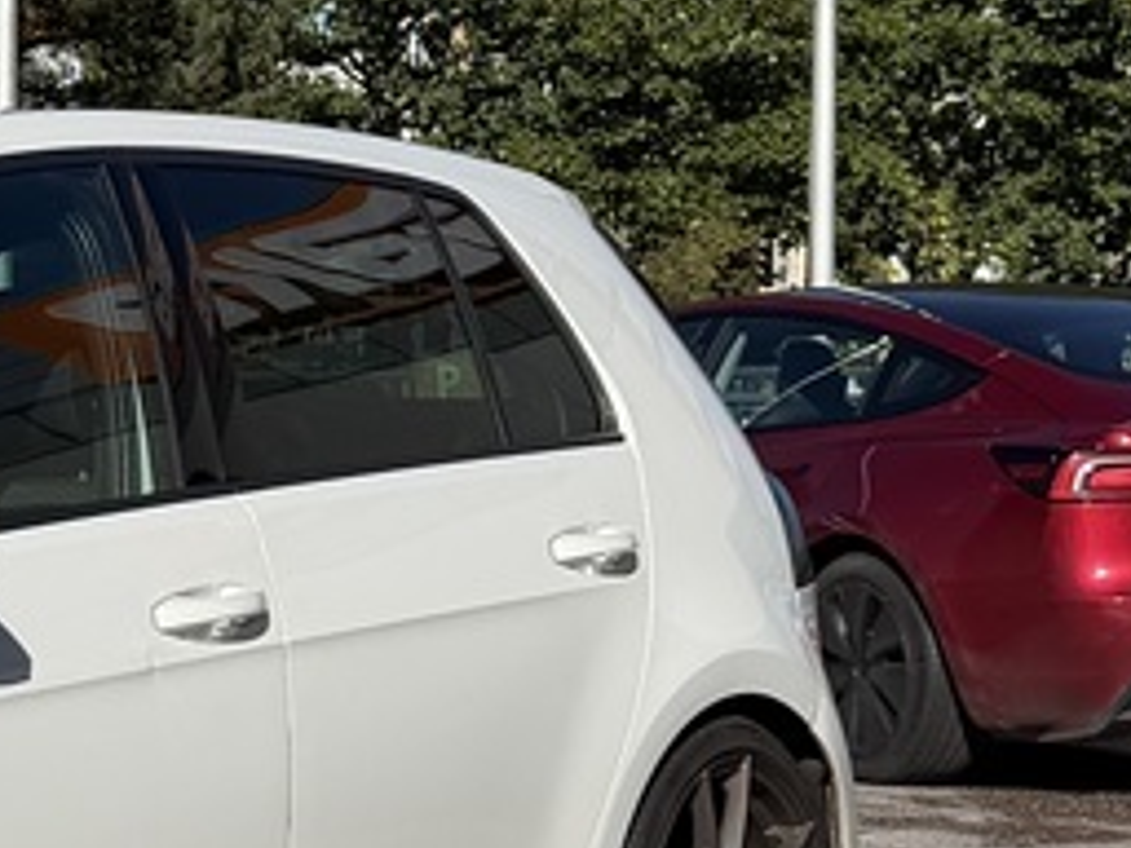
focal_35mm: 135
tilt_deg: +1.0
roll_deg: -0.1
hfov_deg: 13.5
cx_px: -729
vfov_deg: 11.0
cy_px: 305
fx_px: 4411
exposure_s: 1/6711
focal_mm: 6.76
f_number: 1.78
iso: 80
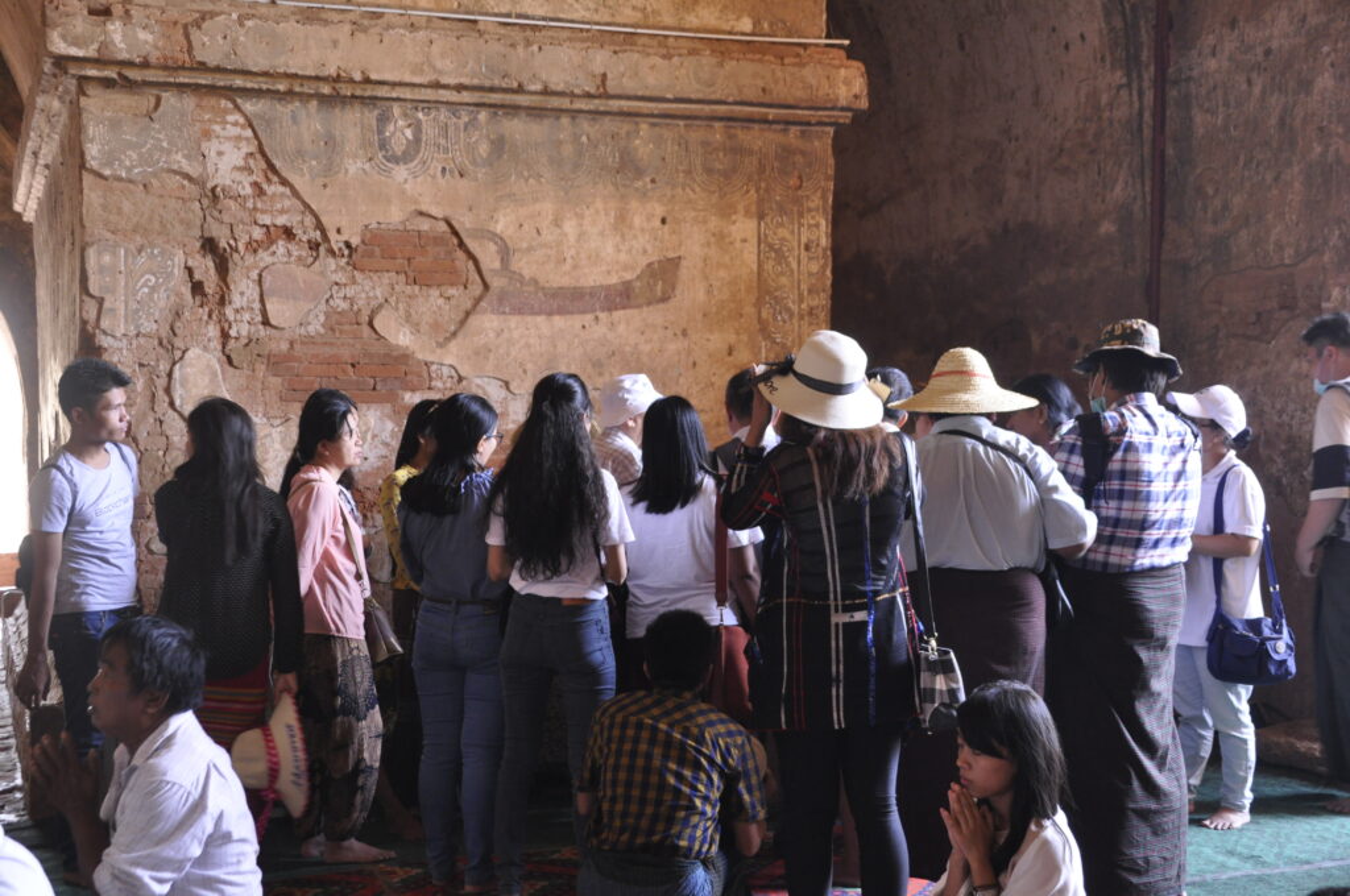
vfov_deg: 28.9
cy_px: 448
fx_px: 1742
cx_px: 675
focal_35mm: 46
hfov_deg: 42.4
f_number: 4.2
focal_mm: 31
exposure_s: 1/40
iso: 1000
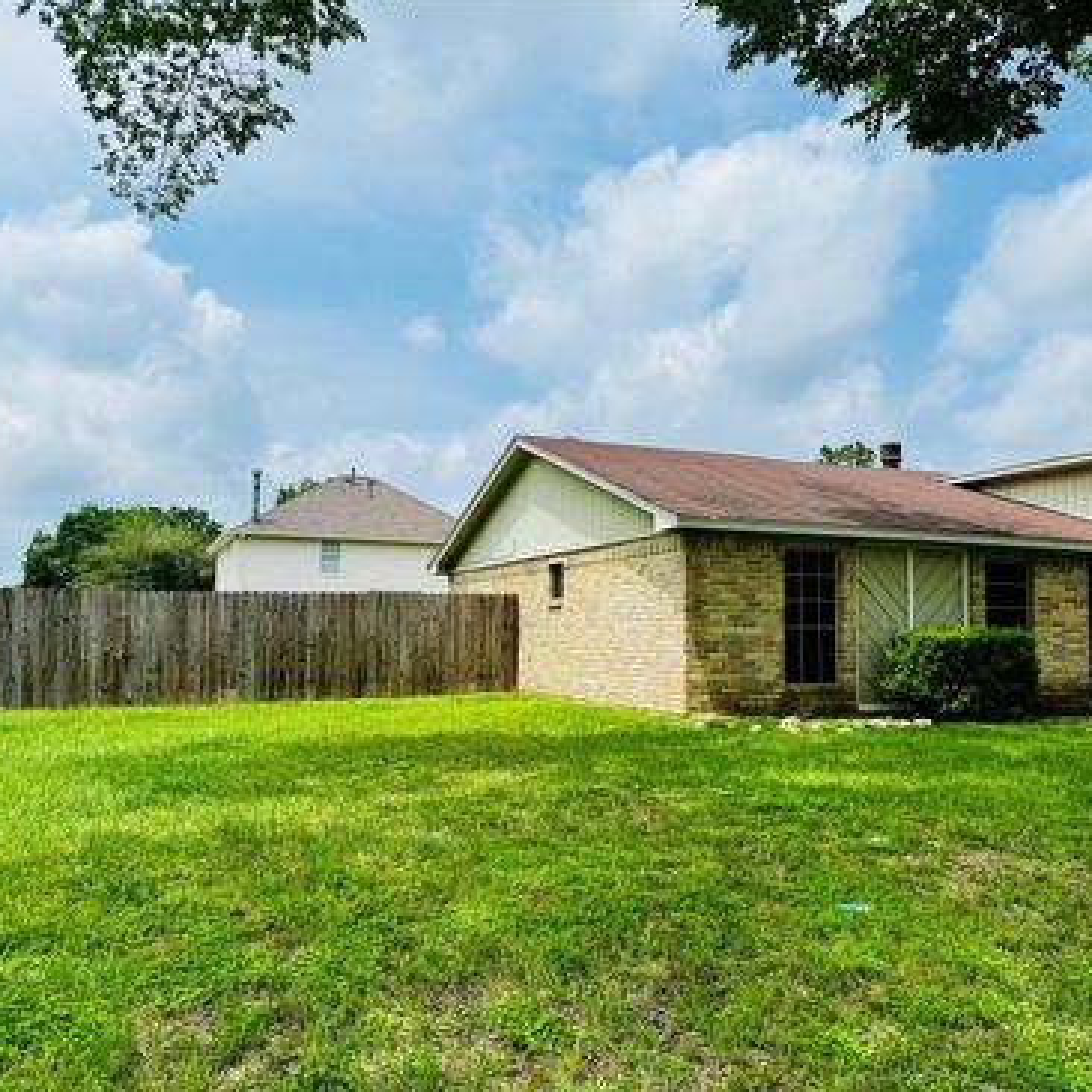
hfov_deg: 55.5
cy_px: 553
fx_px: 1035
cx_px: 615
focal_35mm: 29
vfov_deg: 55.6
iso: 80
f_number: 1.78
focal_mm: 6.76
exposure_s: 1/1637
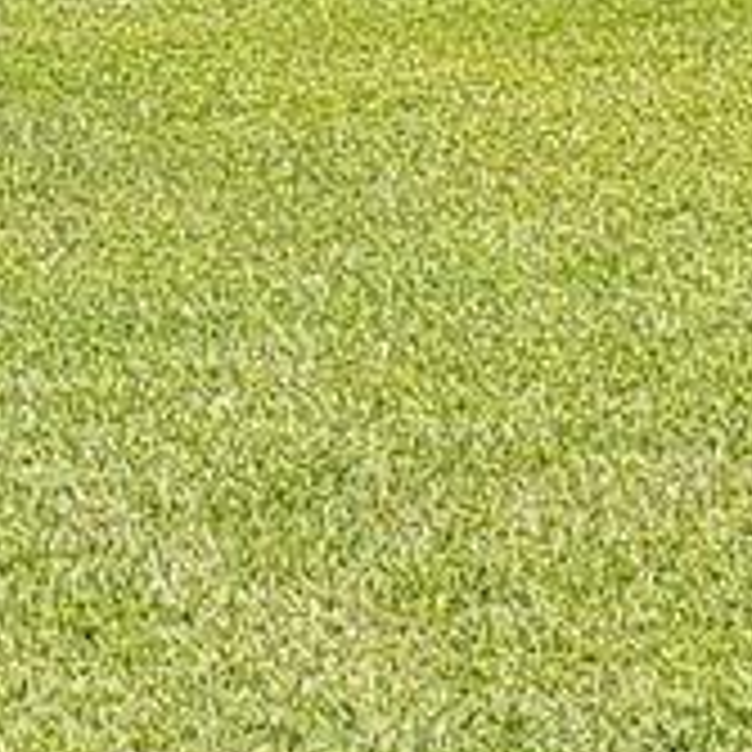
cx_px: -86
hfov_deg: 7.9
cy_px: -369
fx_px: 5407
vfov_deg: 7.8
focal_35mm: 220
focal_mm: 4.3
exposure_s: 1/1019
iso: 50
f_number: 2.4
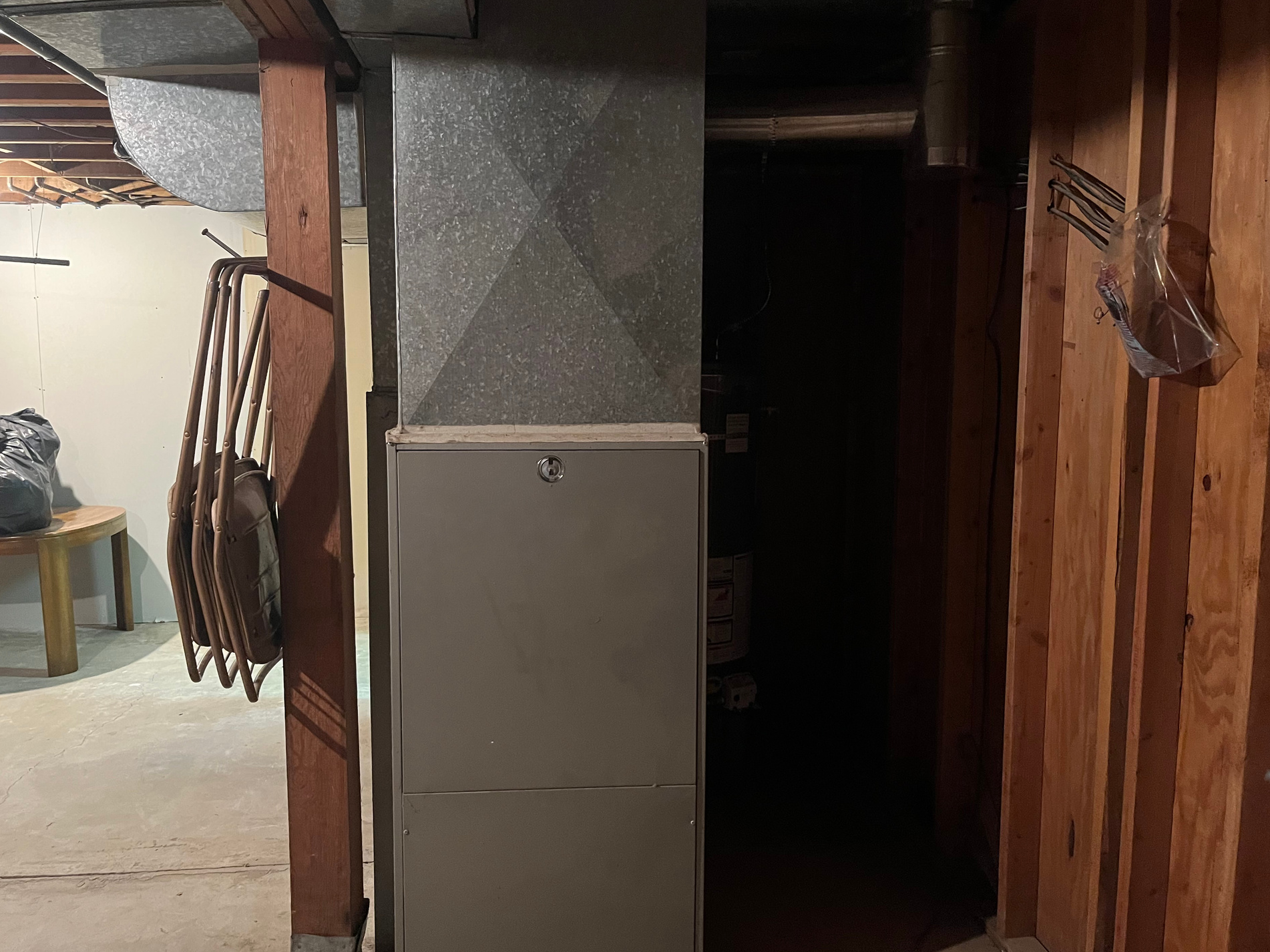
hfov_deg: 63.4
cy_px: 480
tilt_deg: -6.9
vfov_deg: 49.7
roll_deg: +0.2
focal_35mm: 28
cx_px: 604
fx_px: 1027
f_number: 1.6
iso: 640
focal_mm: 5.1
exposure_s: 1/30
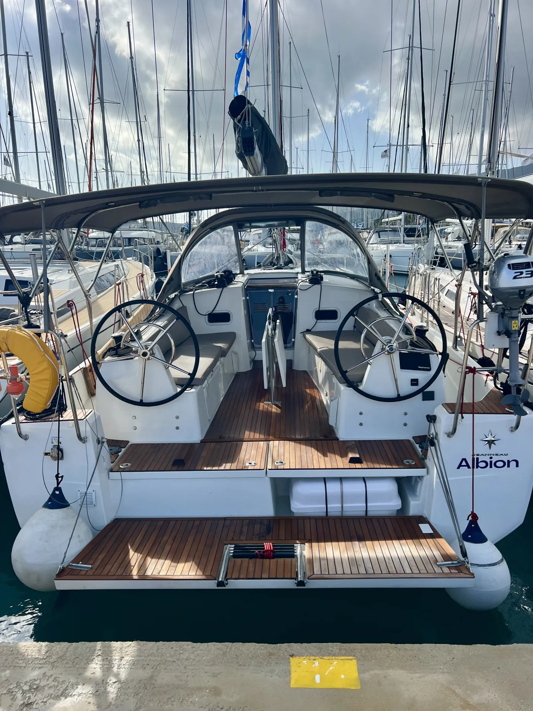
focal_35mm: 26
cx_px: 266
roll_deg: -0.8
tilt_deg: -9.1
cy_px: 356
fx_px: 534
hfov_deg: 53.1
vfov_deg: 67.3
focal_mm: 5.7
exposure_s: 1/3831
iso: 50
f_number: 1.5
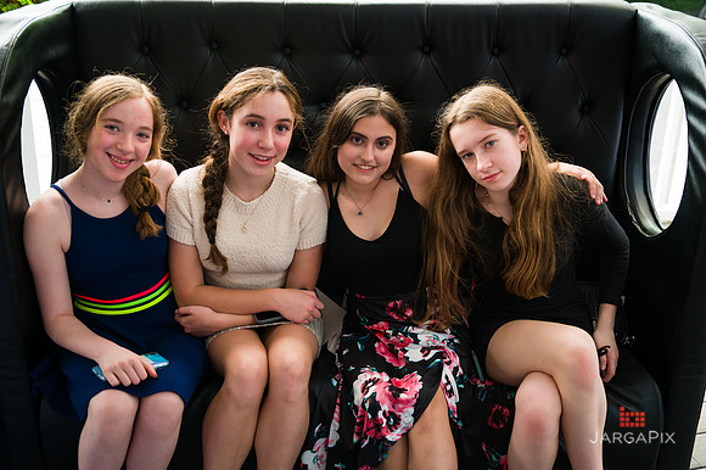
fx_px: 745
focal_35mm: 38
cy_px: 235
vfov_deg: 35.0
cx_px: 353
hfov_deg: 50.7
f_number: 3.2
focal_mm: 38
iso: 500
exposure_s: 1/400
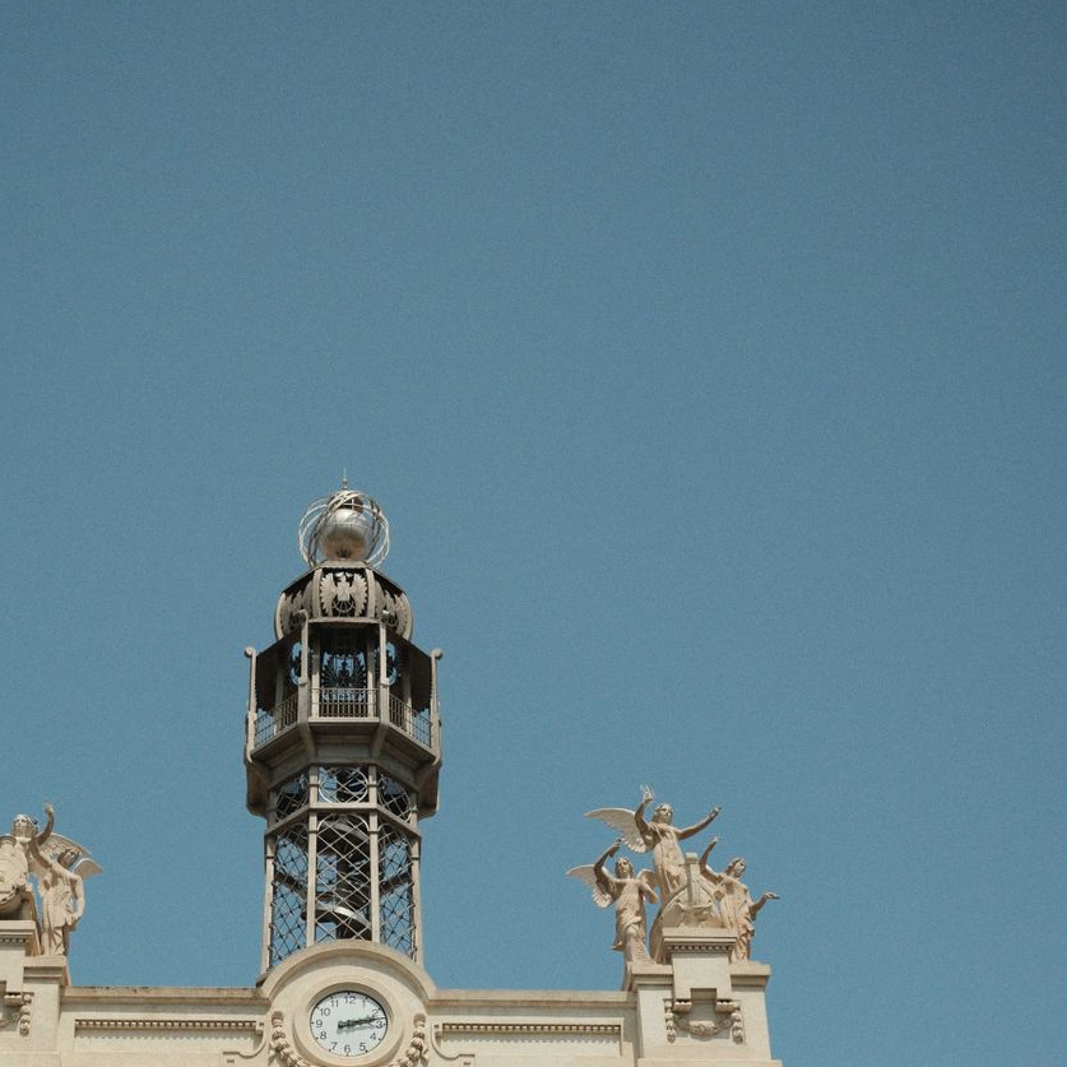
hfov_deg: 26.7
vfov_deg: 25.4
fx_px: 2232
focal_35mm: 64
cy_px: 1092
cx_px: 338
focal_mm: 23
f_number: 2.8
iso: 500
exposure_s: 1/10500
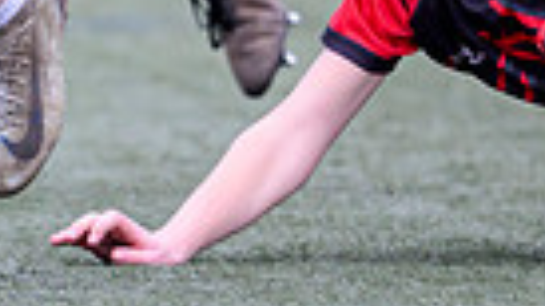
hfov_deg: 0.7
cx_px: 1
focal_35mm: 3147
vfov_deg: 0.4
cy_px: -166
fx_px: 45469
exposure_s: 1/1250
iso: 500
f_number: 3.2
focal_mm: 400
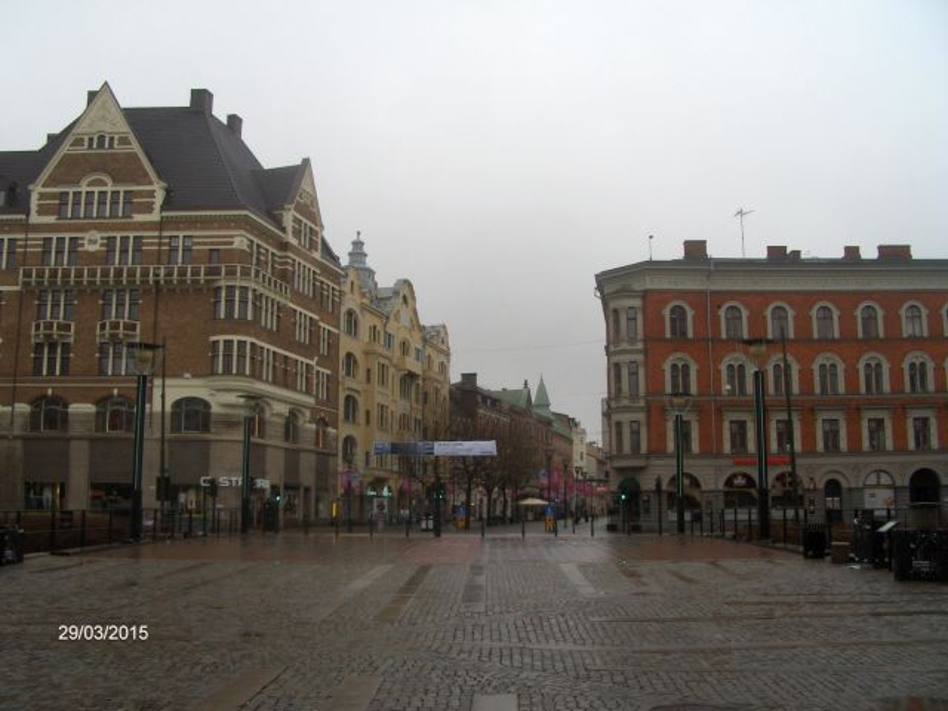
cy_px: 356
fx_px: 959
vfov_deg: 40.7
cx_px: 474
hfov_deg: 52.6
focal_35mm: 35
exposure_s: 1/257
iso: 100
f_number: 4.3
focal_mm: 5.8
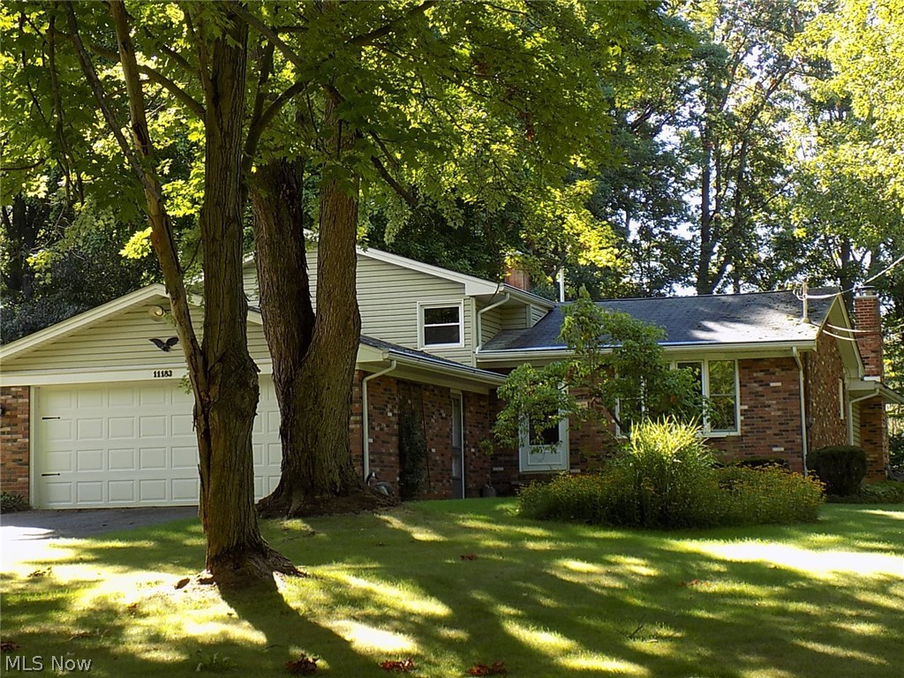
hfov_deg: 27.8
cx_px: 452
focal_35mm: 70
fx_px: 1828
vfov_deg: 21.0
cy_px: 339
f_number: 4.2
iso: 80
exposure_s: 1/60
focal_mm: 12.5
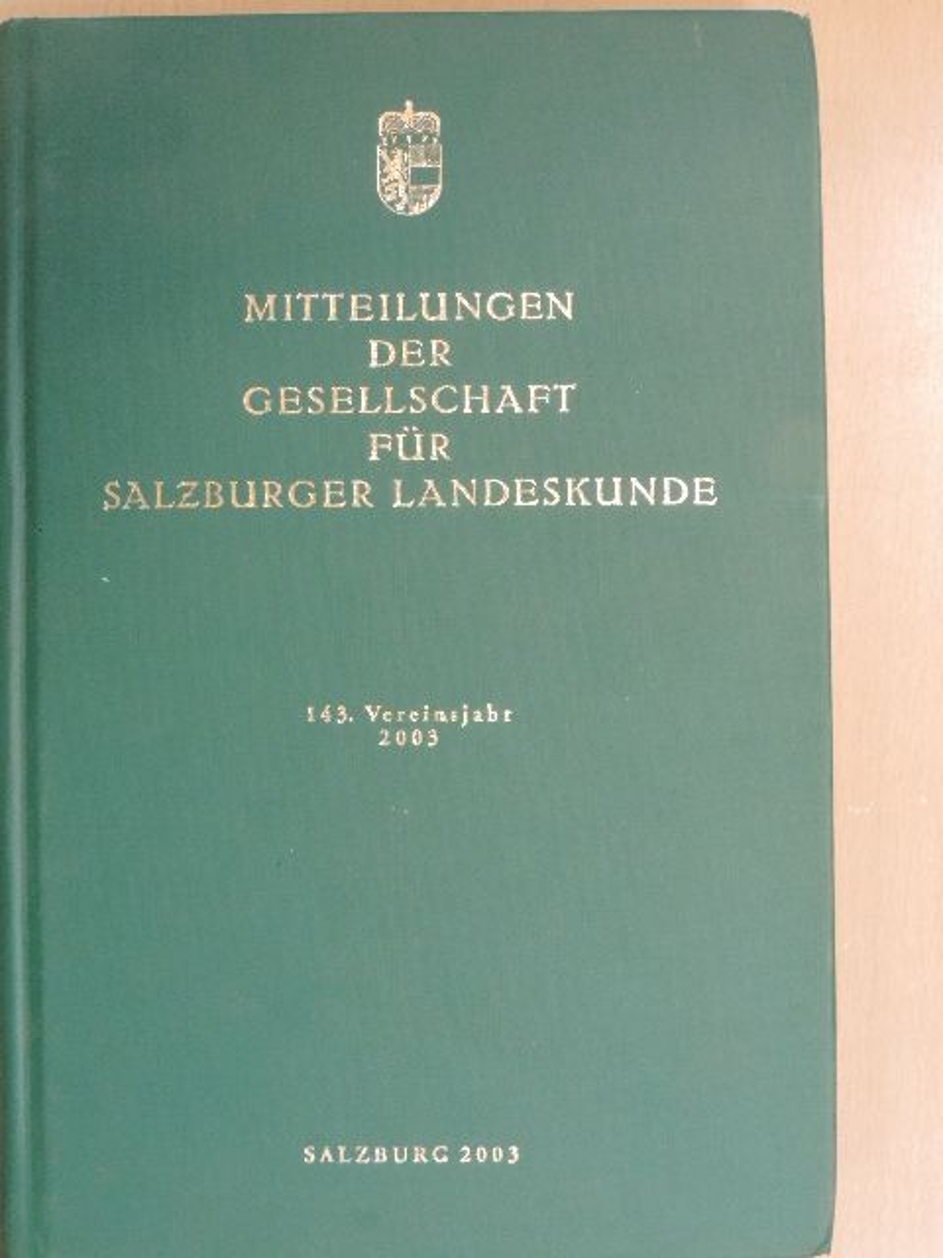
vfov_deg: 32.2
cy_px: 629
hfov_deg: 24.4
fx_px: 2179
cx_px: 472
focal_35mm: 60
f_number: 7.4
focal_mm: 10.7
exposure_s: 1/6
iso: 800
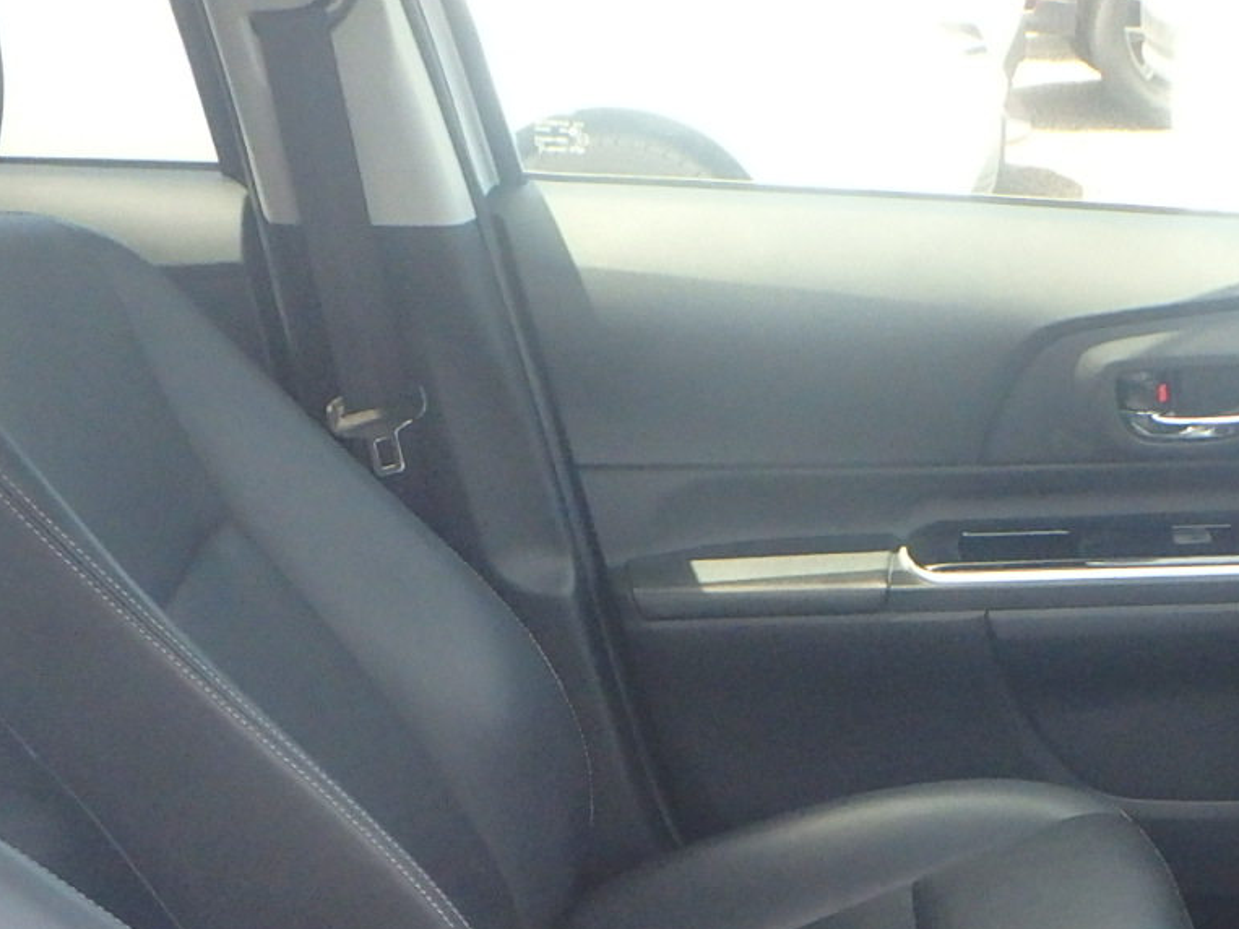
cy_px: 1082
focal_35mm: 73
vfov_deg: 19.1
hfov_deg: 26.2
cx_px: 984
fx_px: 2612
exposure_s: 1/250
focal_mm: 5.2
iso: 640
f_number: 4.6
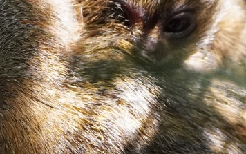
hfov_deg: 1.6
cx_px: 46
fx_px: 8748
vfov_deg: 1.0
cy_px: 95
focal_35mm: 1304
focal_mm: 152
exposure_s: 1/500
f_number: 8
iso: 3200
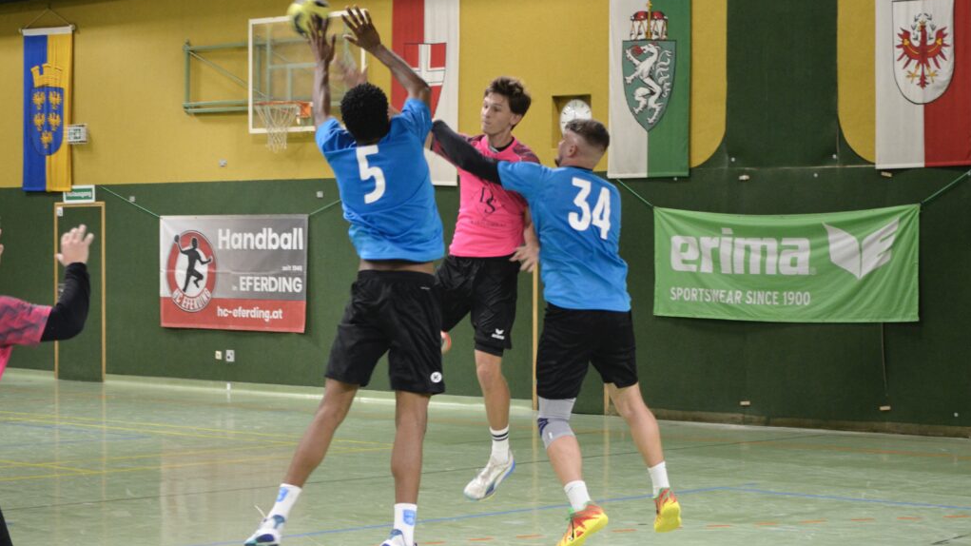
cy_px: 307
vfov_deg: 14.0
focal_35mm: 87
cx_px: 486
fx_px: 2227
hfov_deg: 24.6
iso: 1600
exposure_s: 1/160
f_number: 4
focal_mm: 55
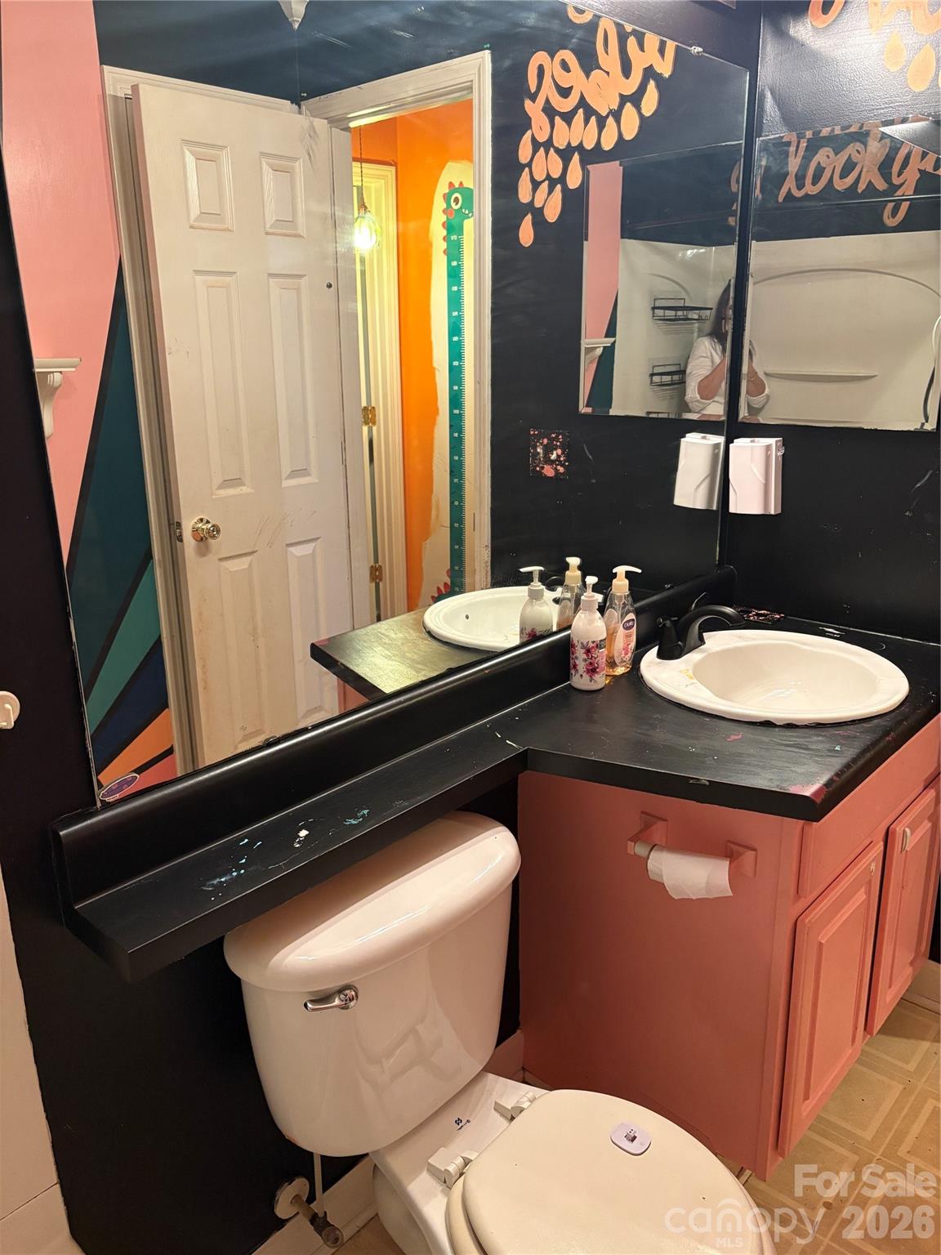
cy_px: 628
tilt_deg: -16.1
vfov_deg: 67.3
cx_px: 470
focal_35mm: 26
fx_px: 942
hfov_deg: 53.1
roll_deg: +0.9
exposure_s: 1/60
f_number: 1.6
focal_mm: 5.96
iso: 320
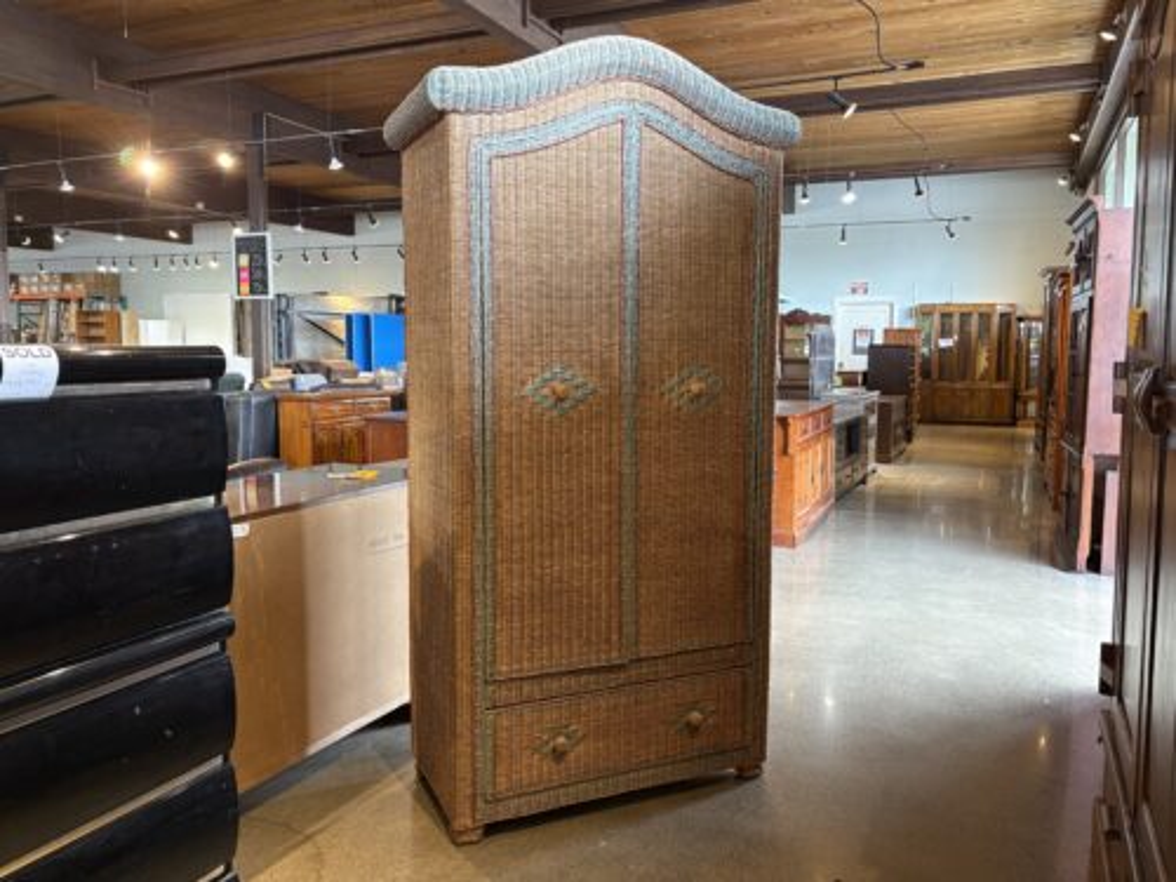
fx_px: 883
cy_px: 441
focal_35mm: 26
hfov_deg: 67.3
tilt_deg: -5.2
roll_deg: -0.6
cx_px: 588
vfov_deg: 53.1
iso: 160
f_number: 1.6
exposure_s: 1/60
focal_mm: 5.96
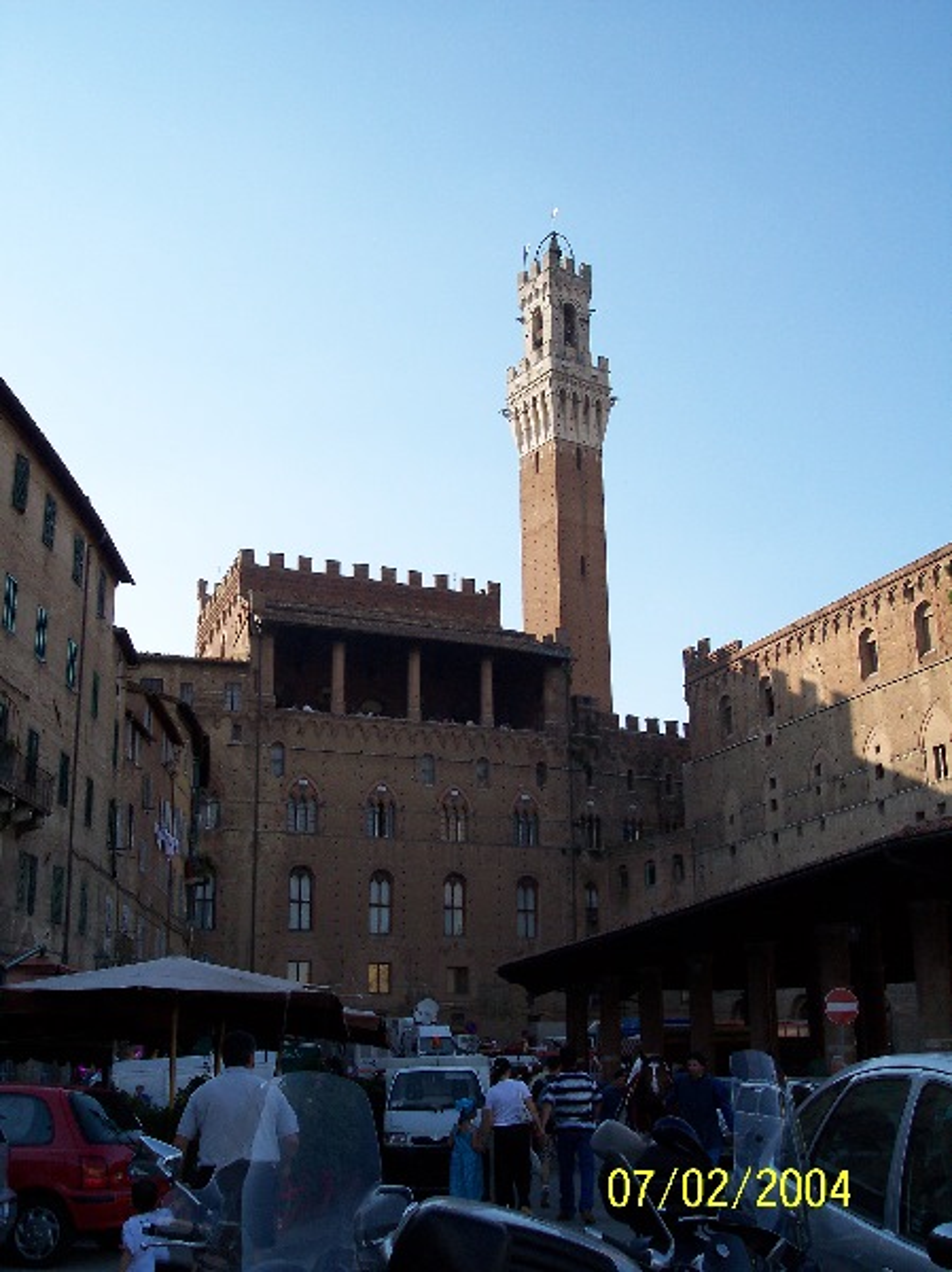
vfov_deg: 49.0
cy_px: 636
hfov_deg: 37.7
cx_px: 476
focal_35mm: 38
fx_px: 1395
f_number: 4.8
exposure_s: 1/500
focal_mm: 8
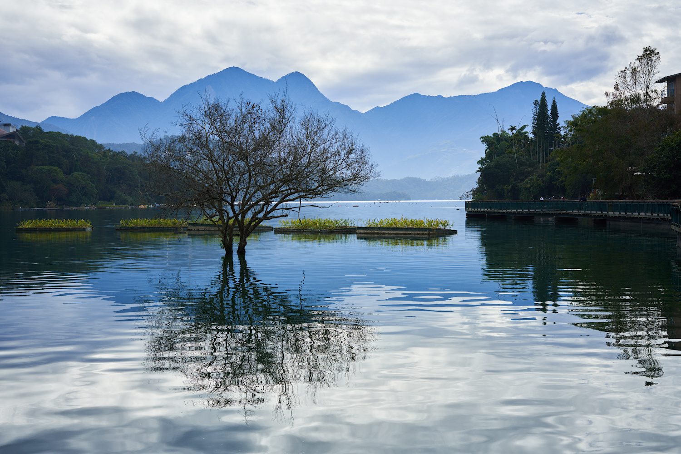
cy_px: 227
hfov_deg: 39.6
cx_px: 340
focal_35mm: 50
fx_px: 946
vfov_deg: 27.0
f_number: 8
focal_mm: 50
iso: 100
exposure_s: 1/400
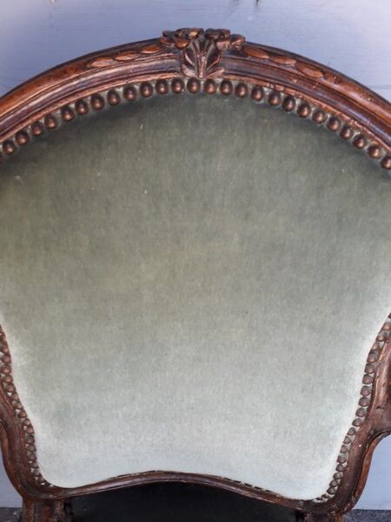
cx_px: 196
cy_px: 261
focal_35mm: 27
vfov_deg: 65.3
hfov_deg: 51.4
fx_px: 407
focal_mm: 3.6
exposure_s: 1/50
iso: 64
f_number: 1.9
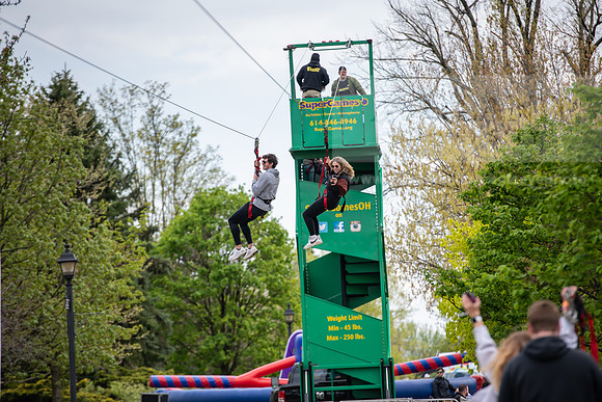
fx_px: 3178
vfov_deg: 7.2
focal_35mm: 190
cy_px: 201
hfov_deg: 10.8
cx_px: 301
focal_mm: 190
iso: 160
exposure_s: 1/640
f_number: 4
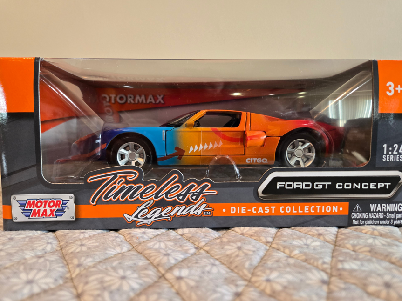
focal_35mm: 24
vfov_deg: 56.8
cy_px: 145
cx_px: 204
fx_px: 279
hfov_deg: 71.6
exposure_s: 1/120
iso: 400
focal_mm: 5.4
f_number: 1.8
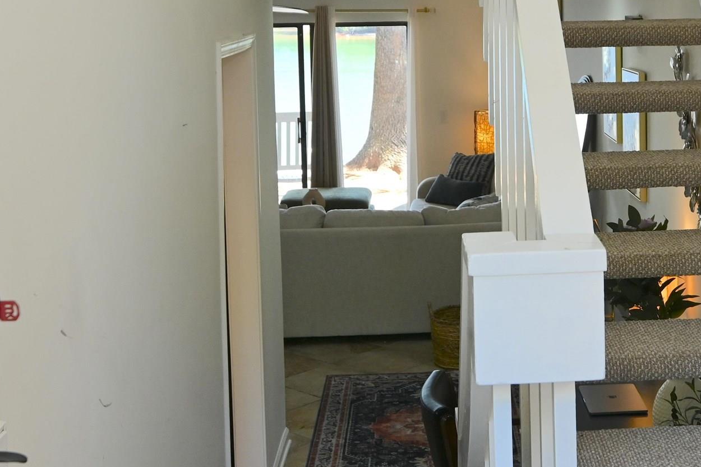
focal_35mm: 59
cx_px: 494
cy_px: 112
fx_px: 1149
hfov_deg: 33.5
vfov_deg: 22.7
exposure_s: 1/250
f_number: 4
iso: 360
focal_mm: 16
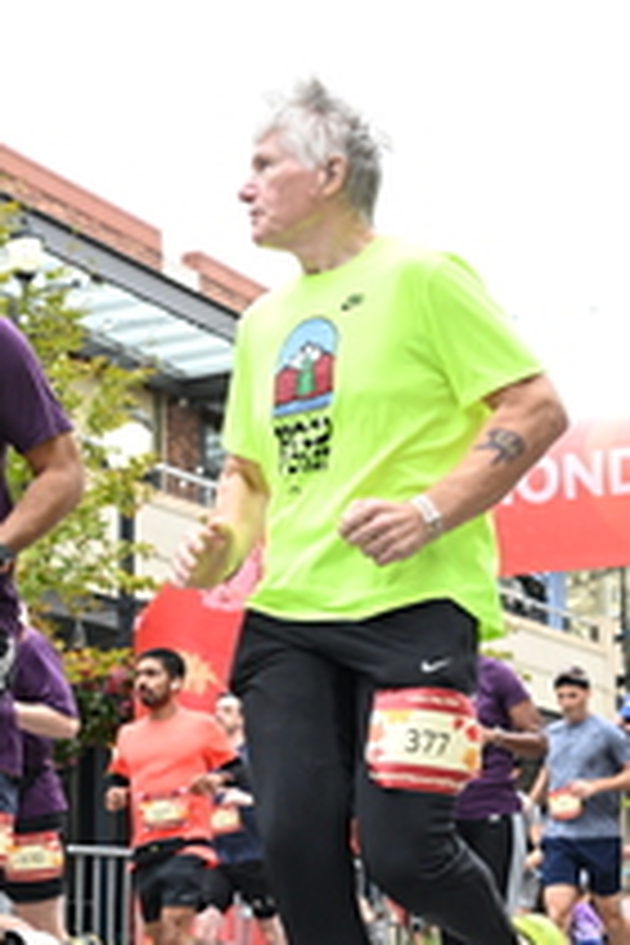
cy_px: 608
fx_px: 2126
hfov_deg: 16.7
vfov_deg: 25.0
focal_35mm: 81
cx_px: 538
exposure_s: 1/640
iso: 2000
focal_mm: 31
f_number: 4
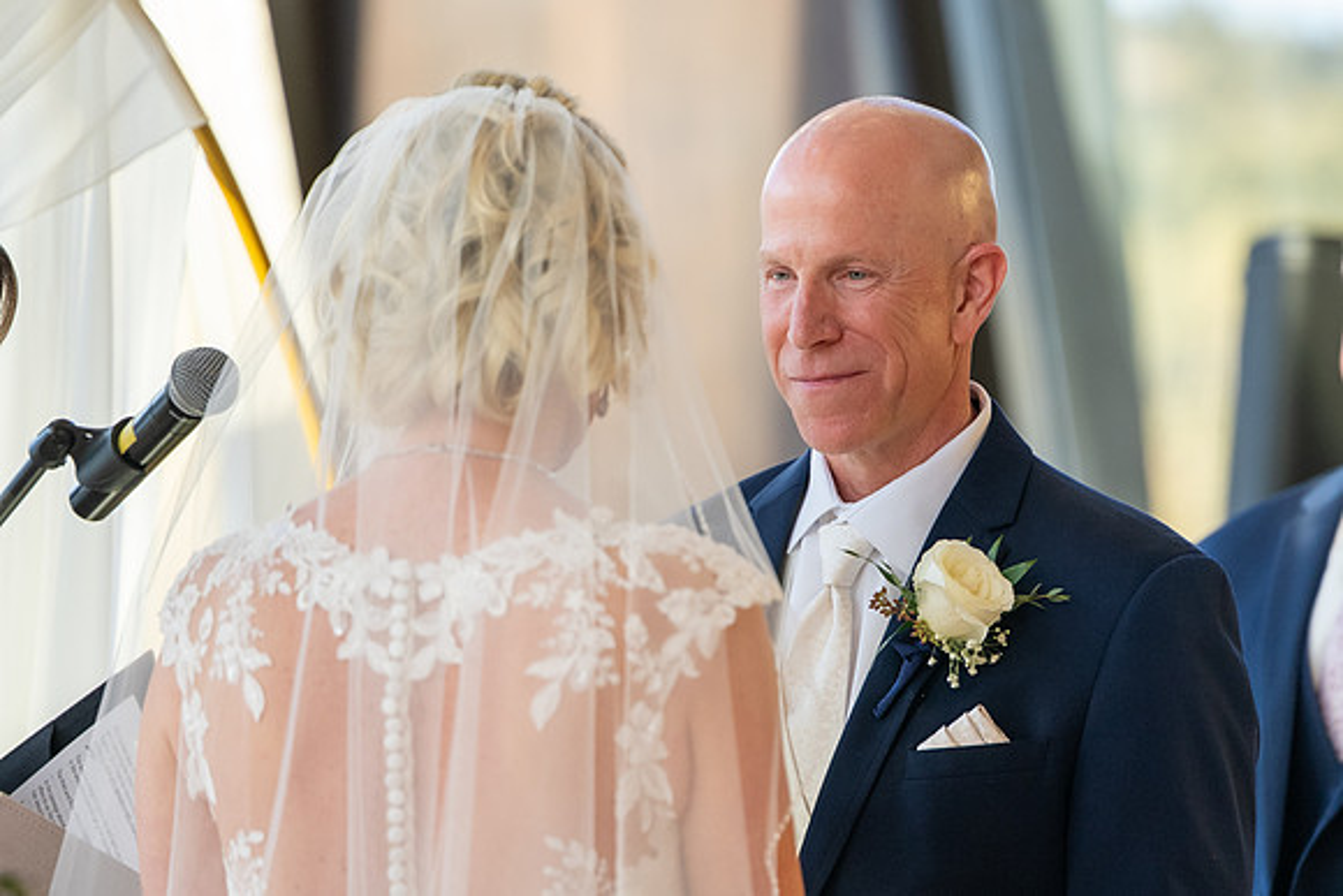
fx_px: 9012
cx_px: 763
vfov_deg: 5.7
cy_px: 404
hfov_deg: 8.5
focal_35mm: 242
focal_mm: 180
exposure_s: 1/250
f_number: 3.2
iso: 800
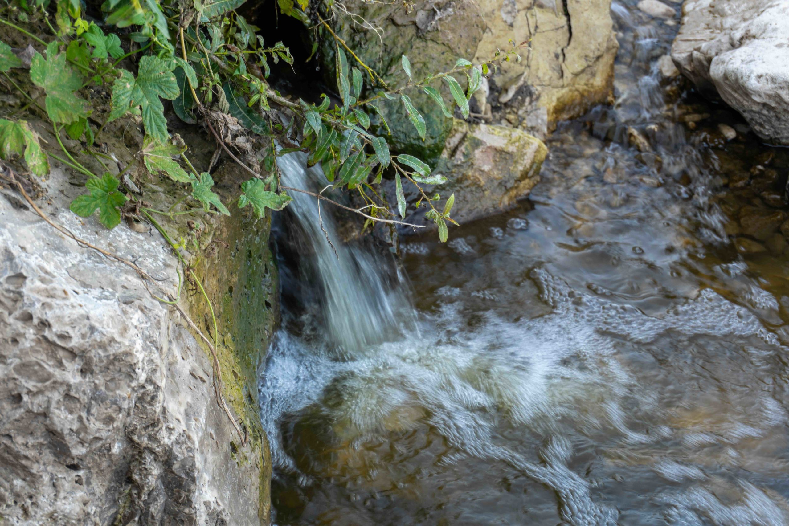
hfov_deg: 27.0
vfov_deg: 18.2
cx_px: 394
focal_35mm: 75
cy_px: 263
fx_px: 1644
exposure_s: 1/25
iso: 50
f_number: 5.6
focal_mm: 50
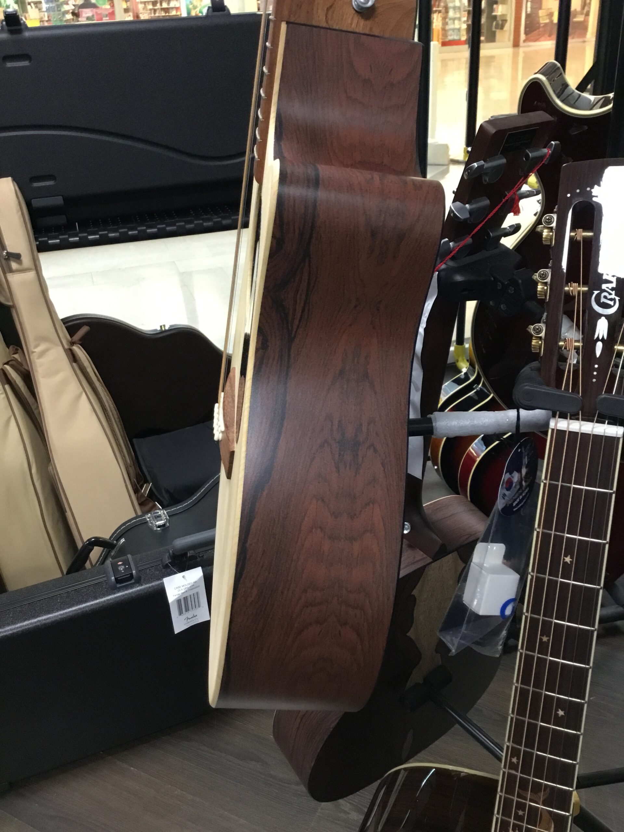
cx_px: 312
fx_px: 745
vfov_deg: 58.4
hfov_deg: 45.4
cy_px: 416
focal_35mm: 31
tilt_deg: -29.0
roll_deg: +4.7
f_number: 2.4
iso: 200
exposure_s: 1/33
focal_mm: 3.3
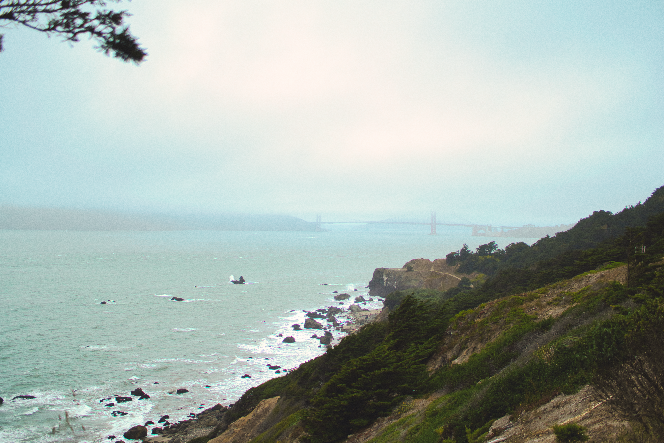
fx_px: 664
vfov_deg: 36.9
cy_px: 222
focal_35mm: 36
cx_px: 332
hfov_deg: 53.1
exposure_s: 1/4000
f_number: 1.8
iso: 100
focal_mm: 24
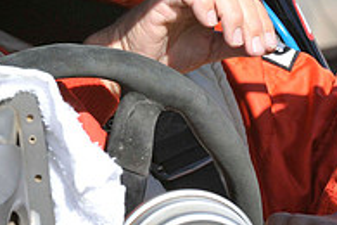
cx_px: 142
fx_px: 3894
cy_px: -87
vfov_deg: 3.3
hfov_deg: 5.0
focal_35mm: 416
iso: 1600
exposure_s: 1/800
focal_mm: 140
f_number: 14
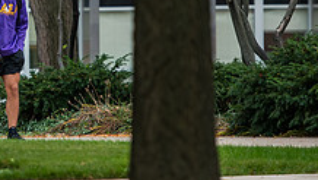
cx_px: -31
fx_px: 3645
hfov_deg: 5.0
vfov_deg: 2.8
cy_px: -20
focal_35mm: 432
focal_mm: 155
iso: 400
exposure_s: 1/400
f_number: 3.2
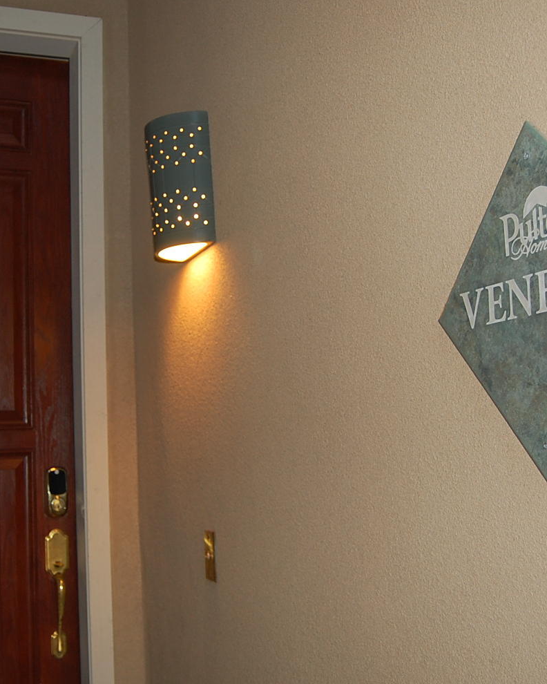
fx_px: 951
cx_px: 242
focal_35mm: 47
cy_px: 344
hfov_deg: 32.1
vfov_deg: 39.5
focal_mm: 22
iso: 400
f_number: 3.8
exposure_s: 1/60
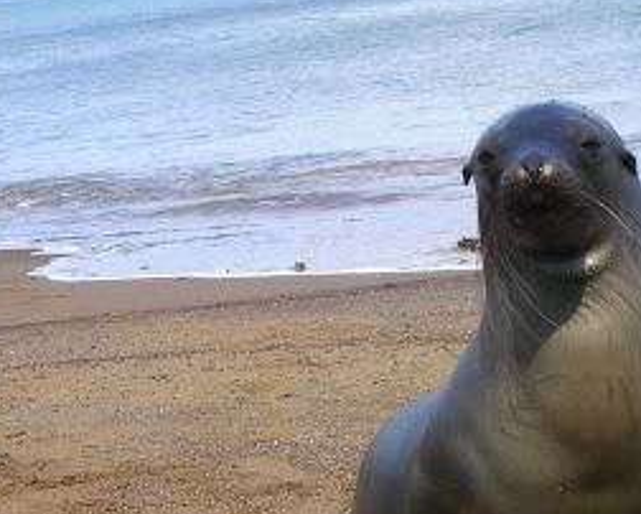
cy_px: 462
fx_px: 2791
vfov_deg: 10.5
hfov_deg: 13.1
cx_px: 320
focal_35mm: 147
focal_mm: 11.5
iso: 50
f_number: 3.9
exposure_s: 1/327
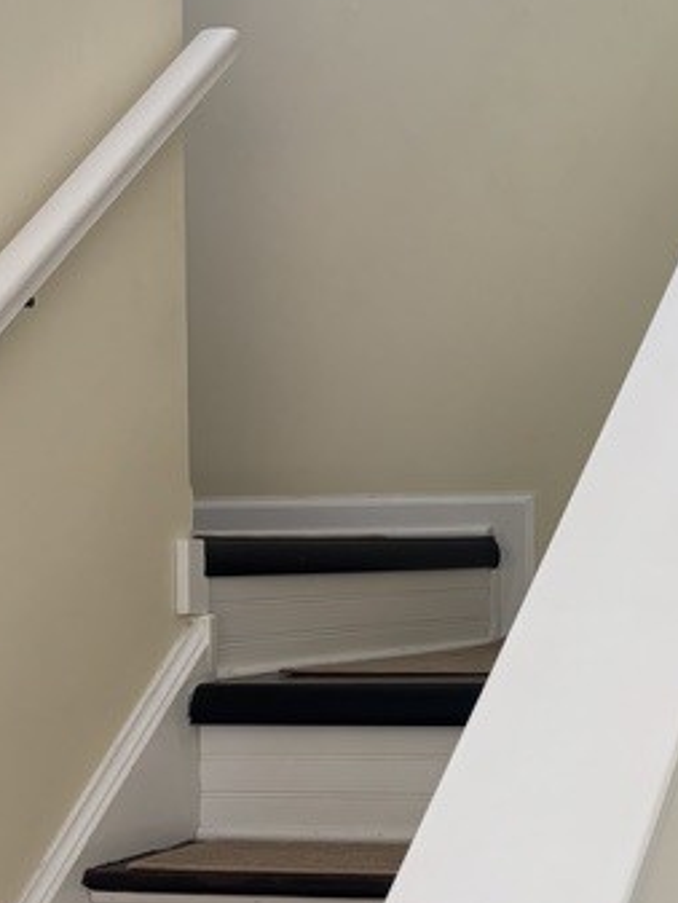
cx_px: 876
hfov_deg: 17.5
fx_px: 2062
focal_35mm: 79
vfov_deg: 24.7
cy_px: 472
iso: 80
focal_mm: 5.96
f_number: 1.6
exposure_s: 1/121
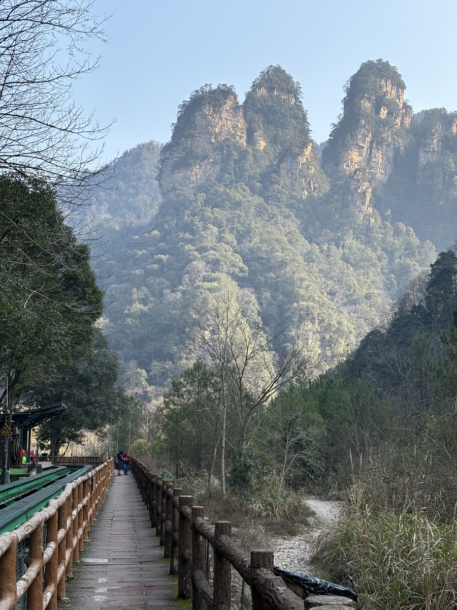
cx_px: 228
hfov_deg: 28.0
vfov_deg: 36.8
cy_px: 305
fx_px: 915
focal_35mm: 52
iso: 50
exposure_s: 1/946
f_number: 1.6
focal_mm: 5.96
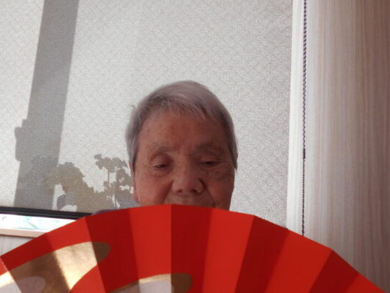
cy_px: 157
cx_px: 180
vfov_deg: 37.7
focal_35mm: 38
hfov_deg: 48.9
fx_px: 428
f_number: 3.6
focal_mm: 5.8
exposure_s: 1/40
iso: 80
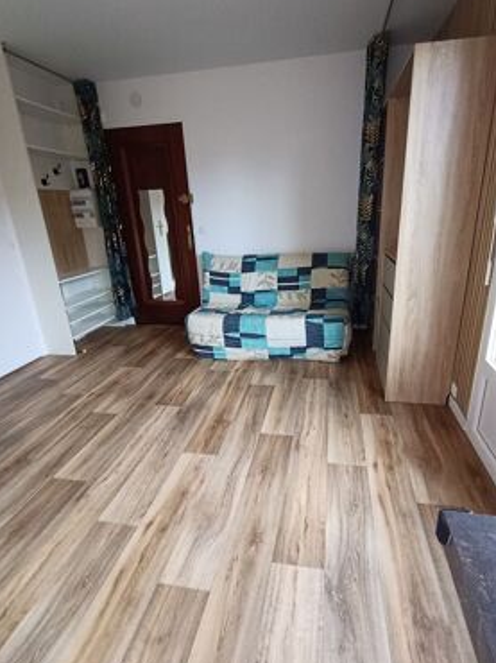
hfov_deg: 81.5
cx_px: 270
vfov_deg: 98.2
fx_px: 287
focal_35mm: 15
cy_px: 325
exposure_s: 1/50
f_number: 2.2
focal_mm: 1.64
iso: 100
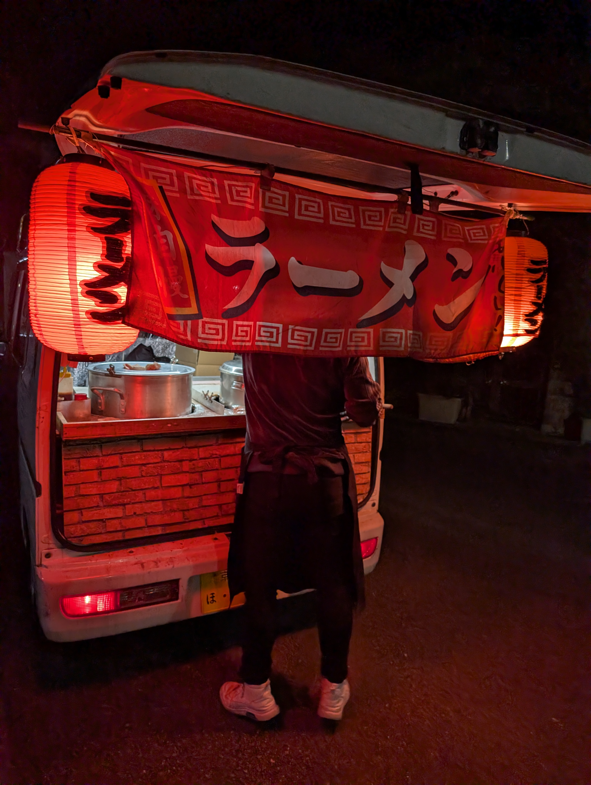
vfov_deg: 71.5
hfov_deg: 56.9
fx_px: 545
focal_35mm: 24
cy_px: 392
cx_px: 296
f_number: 1.68
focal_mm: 6.9
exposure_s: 1/132
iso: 165
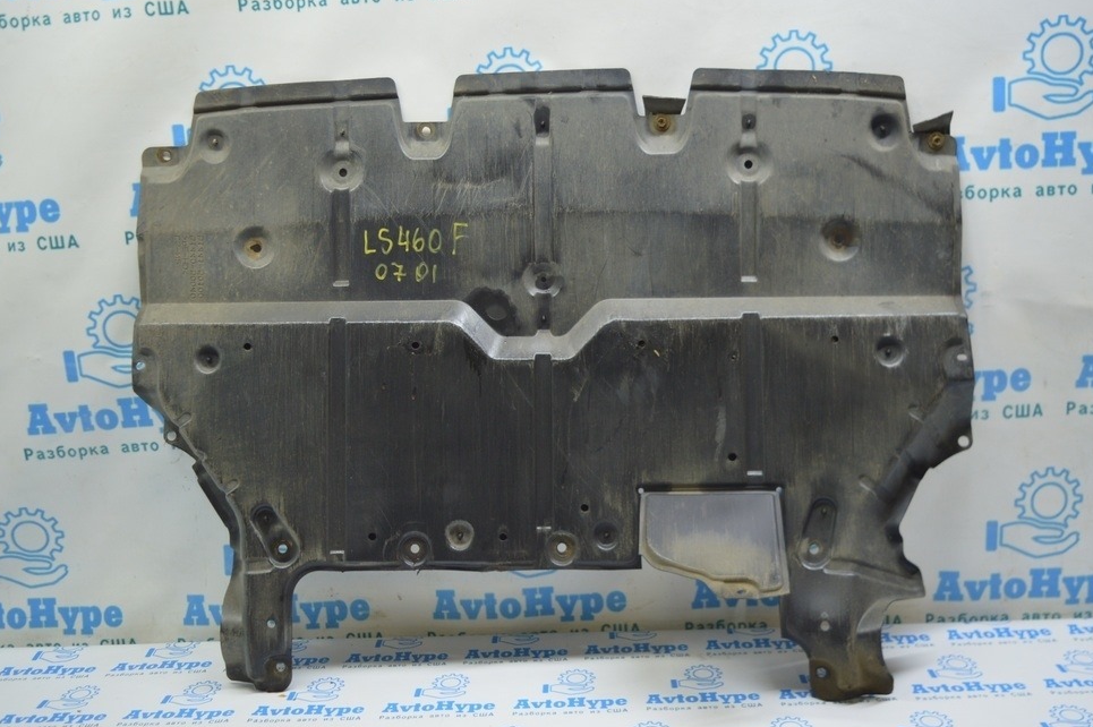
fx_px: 1062
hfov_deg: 54.5
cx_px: 544
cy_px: 362
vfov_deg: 37.8
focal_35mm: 35
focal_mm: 22
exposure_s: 1/50
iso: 400
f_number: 3.8
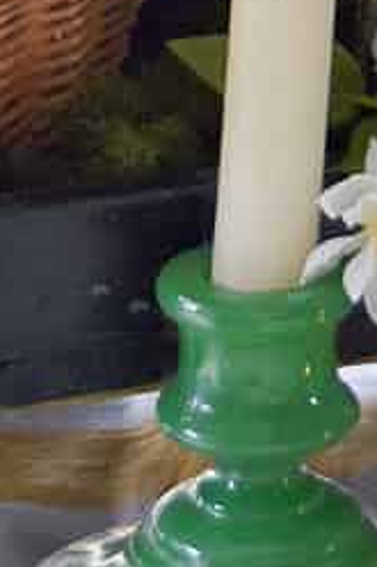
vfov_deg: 7.1
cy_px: -807
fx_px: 4278
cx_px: 370
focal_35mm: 272
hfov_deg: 5.0
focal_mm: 30
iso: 400
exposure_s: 1/100
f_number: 5
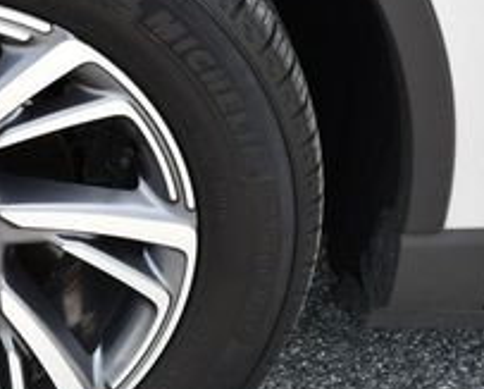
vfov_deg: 11.9
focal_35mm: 130
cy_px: 210
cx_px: -60
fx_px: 1865
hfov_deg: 14.4
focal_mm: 22
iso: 250
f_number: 5.6
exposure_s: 1/250
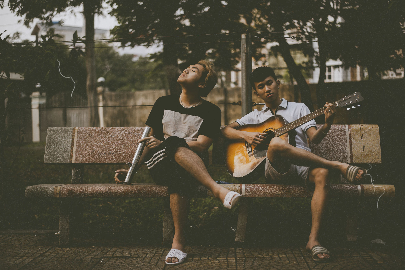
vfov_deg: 27.0
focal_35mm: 50
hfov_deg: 39.6
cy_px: 135
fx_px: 562
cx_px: 202
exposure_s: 1/1000
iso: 200
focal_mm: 50
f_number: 1.8
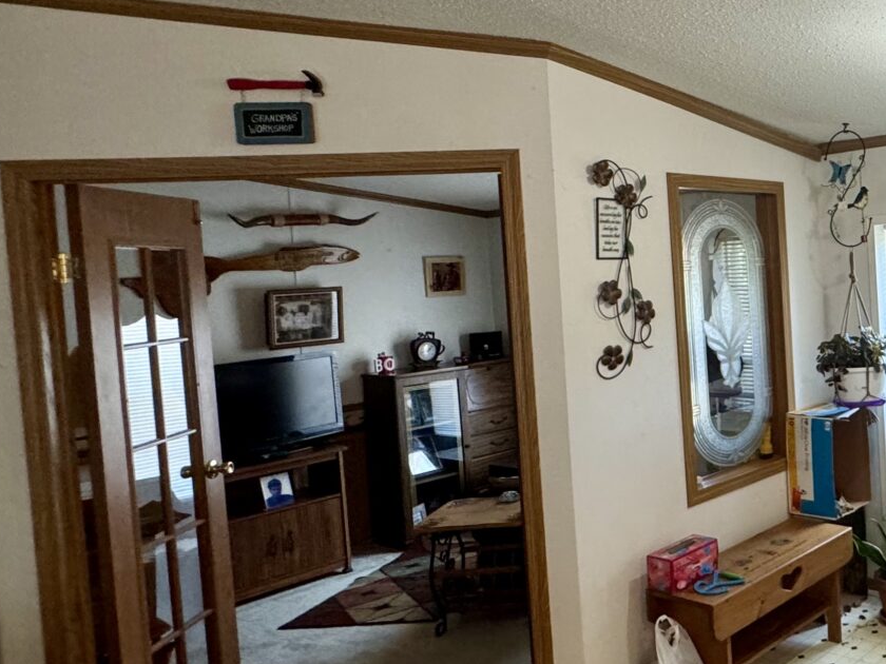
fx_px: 819
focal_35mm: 32
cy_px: 287
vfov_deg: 44.1
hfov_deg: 46.2
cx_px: 912
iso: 320
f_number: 2.2
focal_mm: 2.22
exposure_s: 1/120
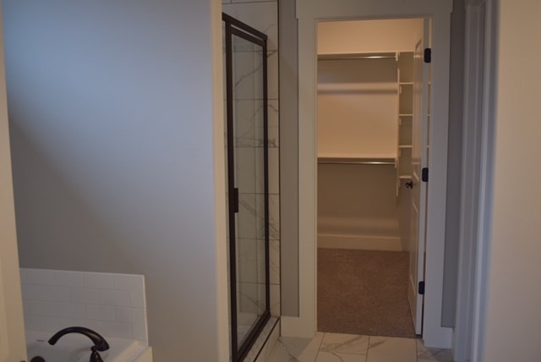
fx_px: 541
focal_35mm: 36
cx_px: 270
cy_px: 181
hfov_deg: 53.1
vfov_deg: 36.9
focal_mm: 24
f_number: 3.8
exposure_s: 1/50
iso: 400
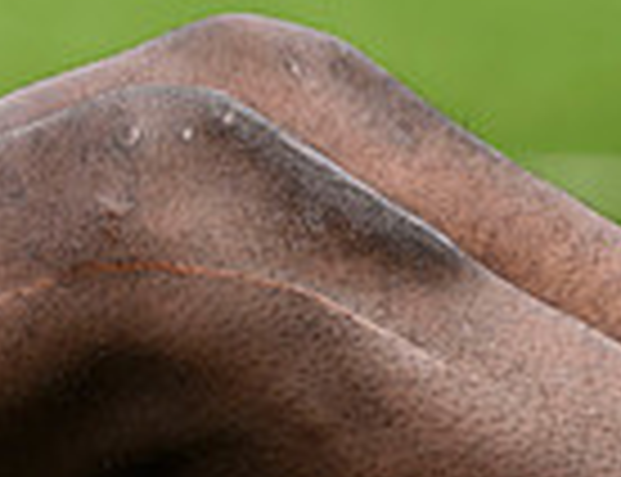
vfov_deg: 1.8
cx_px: -562
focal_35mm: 822
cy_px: -504
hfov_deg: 2.4
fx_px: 14876
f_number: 4.5
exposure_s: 1/160
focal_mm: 175
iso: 160
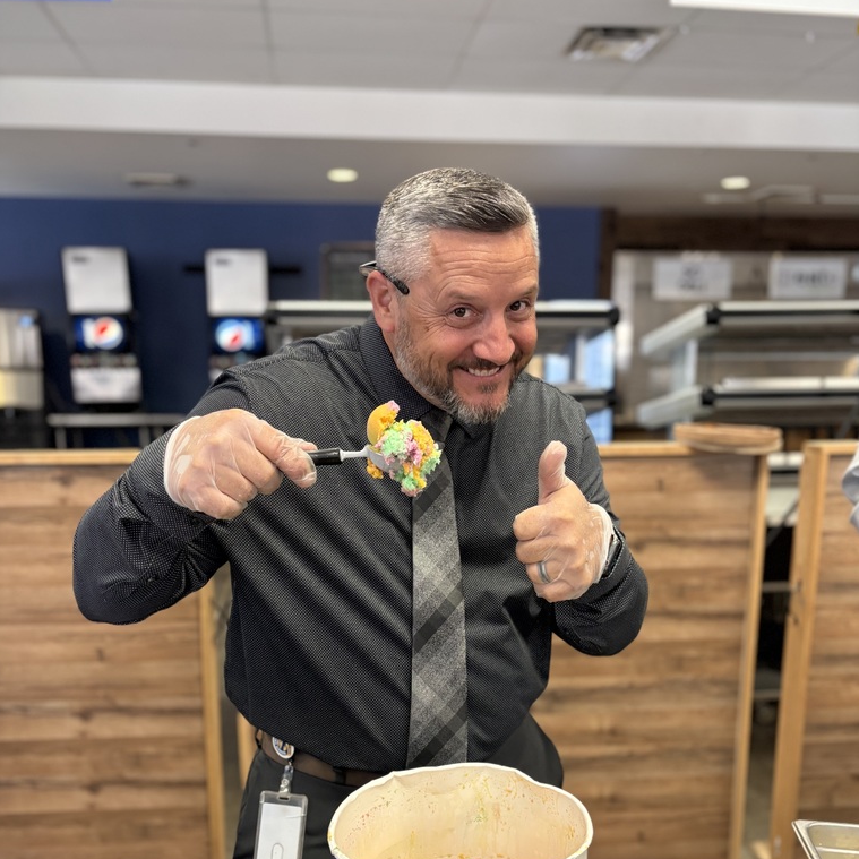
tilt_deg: -11.4
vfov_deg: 51.7
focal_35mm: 31
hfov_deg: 52.5
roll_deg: +0.8
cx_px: 429
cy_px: 564
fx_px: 870
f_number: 1.6
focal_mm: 5.96
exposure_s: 1/60
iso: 250
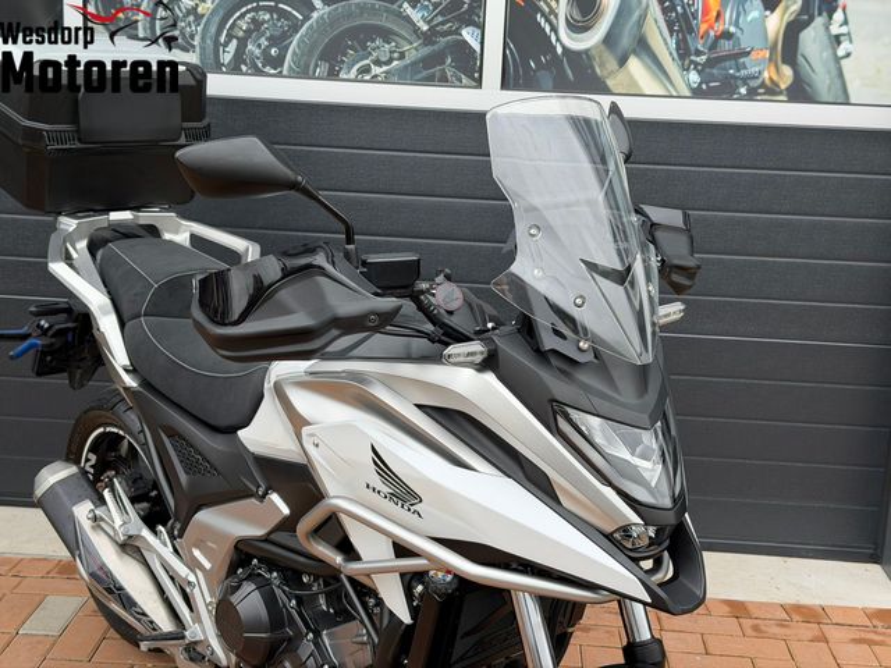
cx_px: 446
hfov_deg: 39.7
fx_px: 1235
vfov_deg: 30.3
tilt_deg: -13.4
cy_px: 334
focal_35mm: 48
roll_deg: -2.6
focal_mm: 6.76
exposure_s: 1/375
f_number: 1.78
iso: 80
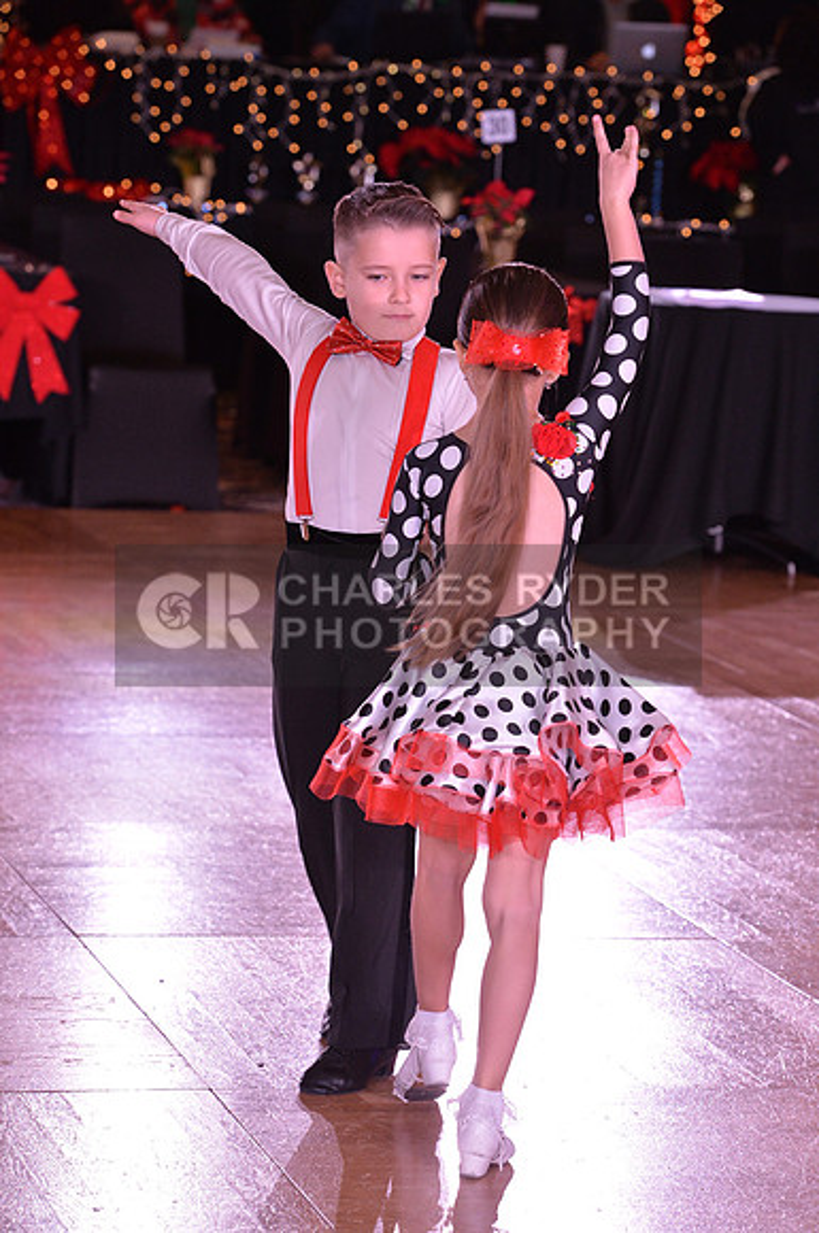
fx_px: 5134
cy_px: 616
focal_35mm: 150
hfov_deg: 9.1
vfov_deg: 13.7
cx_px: 410
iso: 2000
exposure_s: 1/250
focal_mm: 150
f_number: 6.3
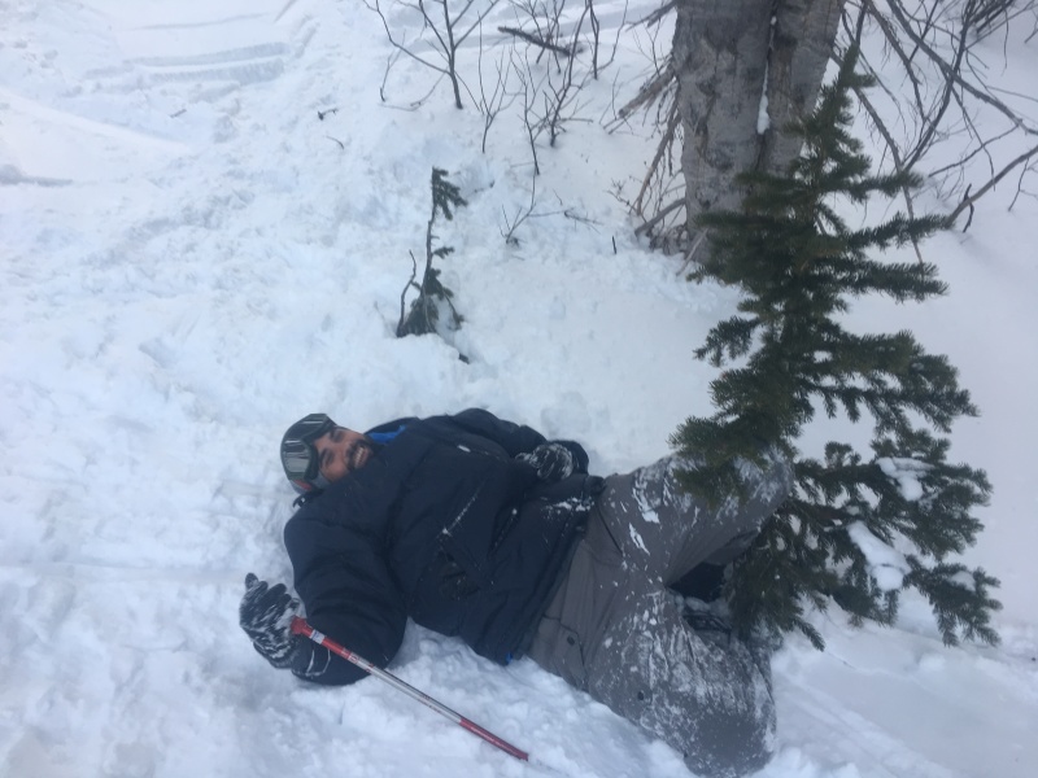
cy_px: 389
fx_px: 870
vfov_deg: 48.2
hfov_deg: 61.7
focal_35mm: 29
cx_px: 519
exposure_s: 1/60
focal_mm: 4.15
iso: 32
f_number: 2.2
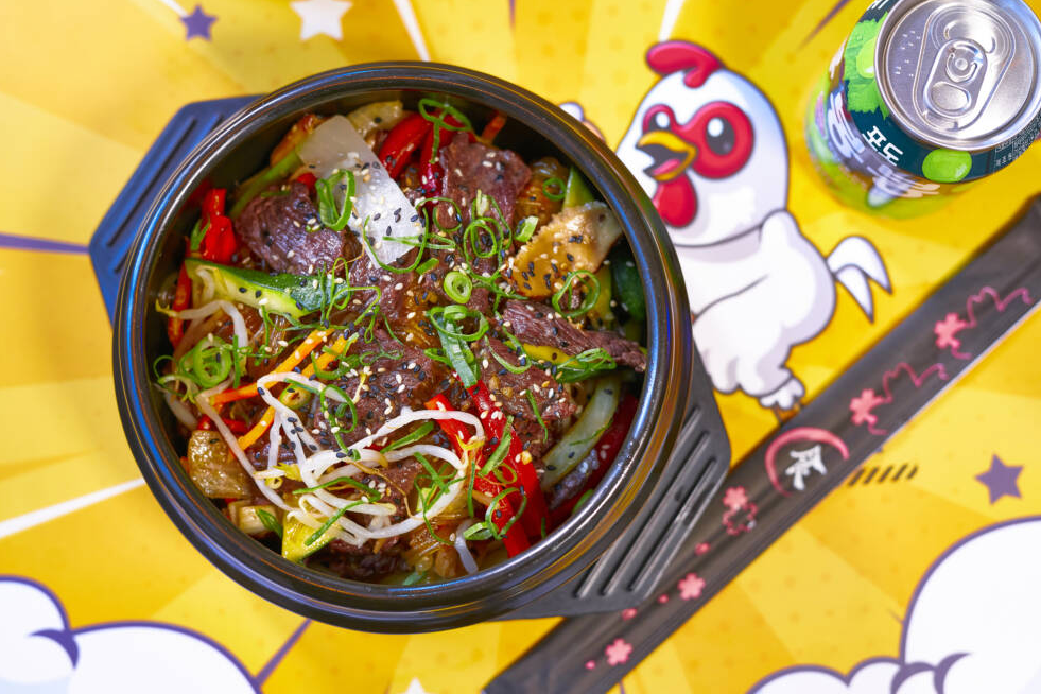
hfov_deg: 38.9
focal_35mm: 51
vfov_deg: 26.5
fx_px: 1475
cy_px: 352
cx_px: 511
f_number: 3.2
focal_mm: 50
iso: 500
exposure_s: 1/100
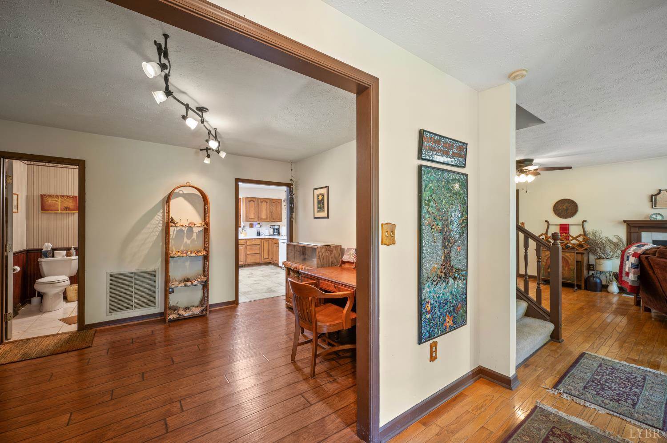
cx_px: 334
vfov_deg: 81.1
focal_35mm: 14
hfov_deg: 104.3
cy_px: 222
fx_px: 259
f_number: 8
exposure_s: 1/1.67
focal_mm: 14
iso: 400
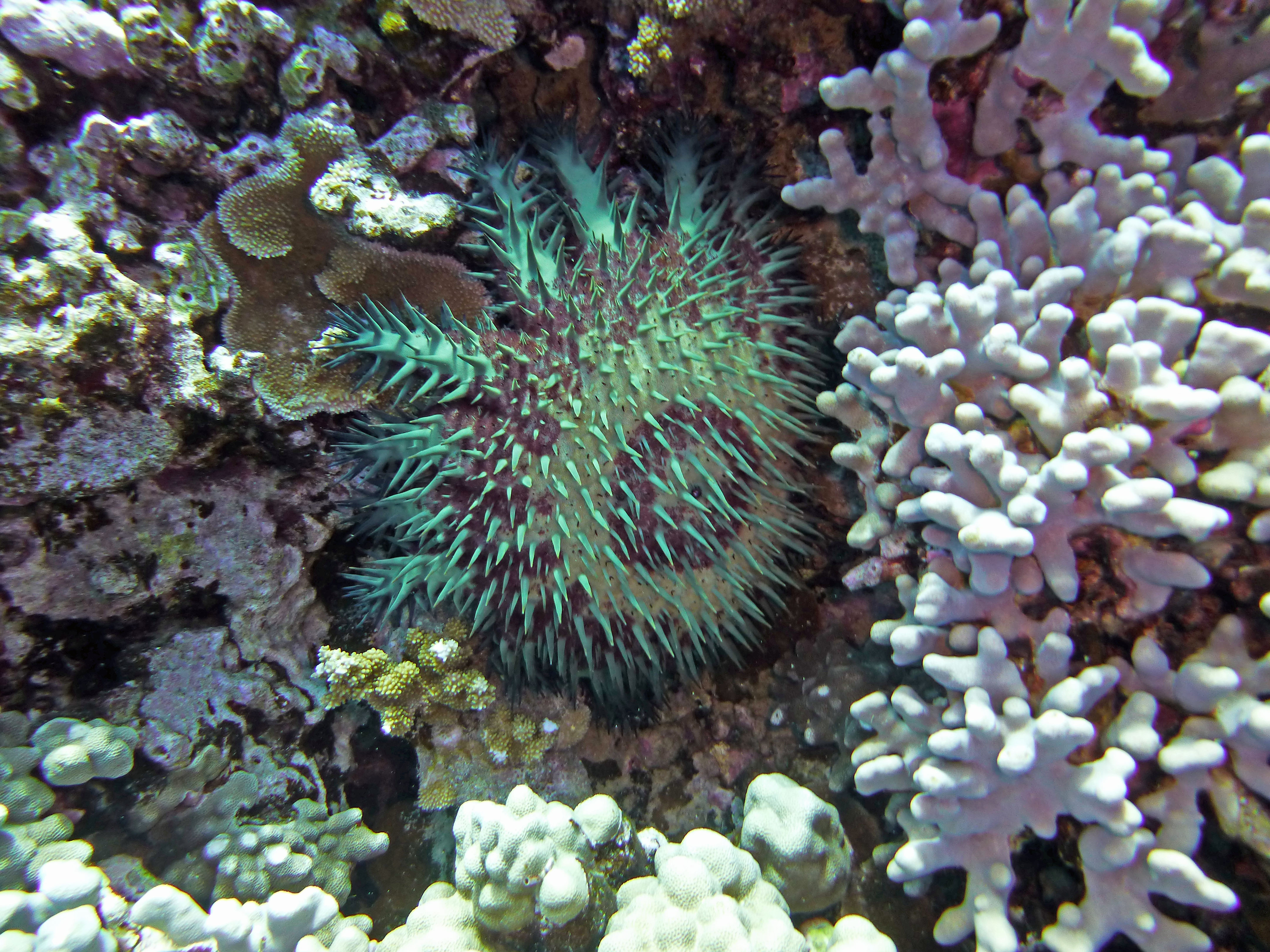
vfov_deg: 56.8
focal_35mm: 24
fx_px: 881
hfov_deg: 71.6
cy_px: 476
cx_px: 635
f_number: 3.3
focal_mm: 4.3
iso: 100
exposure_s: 1/60
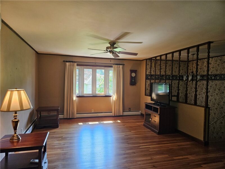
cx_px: 112
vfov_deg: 58.9
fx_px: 149
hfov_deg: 73.9
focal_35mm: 23
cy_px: 84
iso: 250
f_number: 1.8
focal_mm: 5.4
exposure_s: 1/120
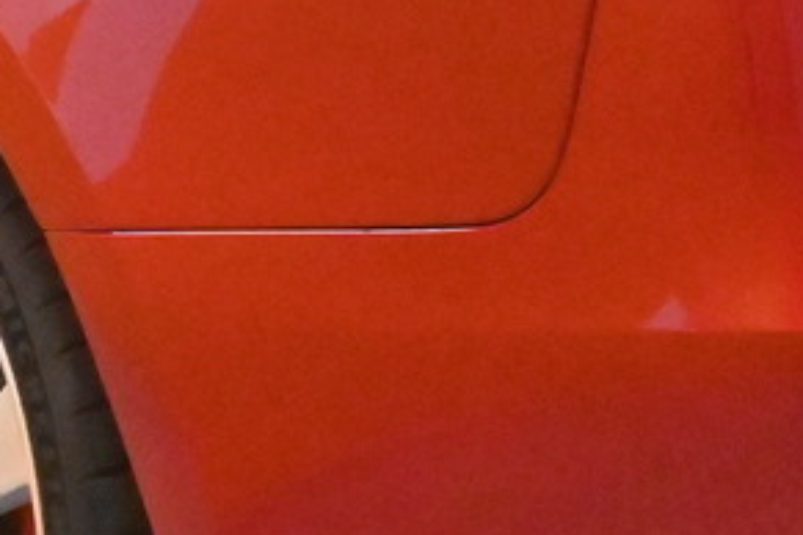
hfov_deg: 9.0
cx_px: 428
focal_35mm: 229
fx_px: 5116
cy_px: -168
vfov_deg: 5.9
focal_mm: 27.5
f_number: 7.1
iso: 5000
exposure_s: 1/200
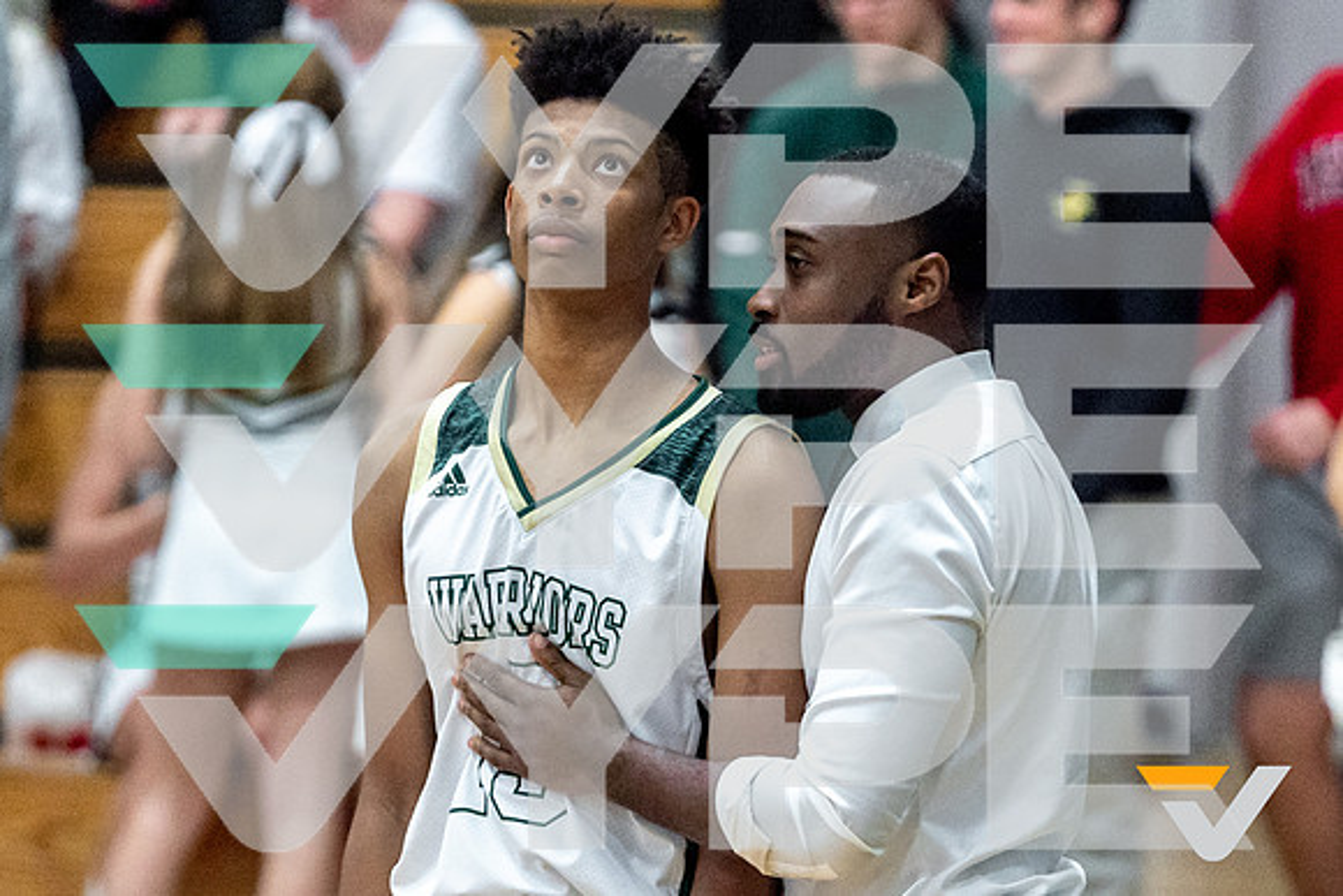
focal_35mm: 425
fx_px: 15868
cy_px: 665
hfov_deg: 4.8
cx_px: 660
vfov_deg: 3.2
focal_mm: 200
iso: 1250
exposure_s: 1/800
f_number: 2.8
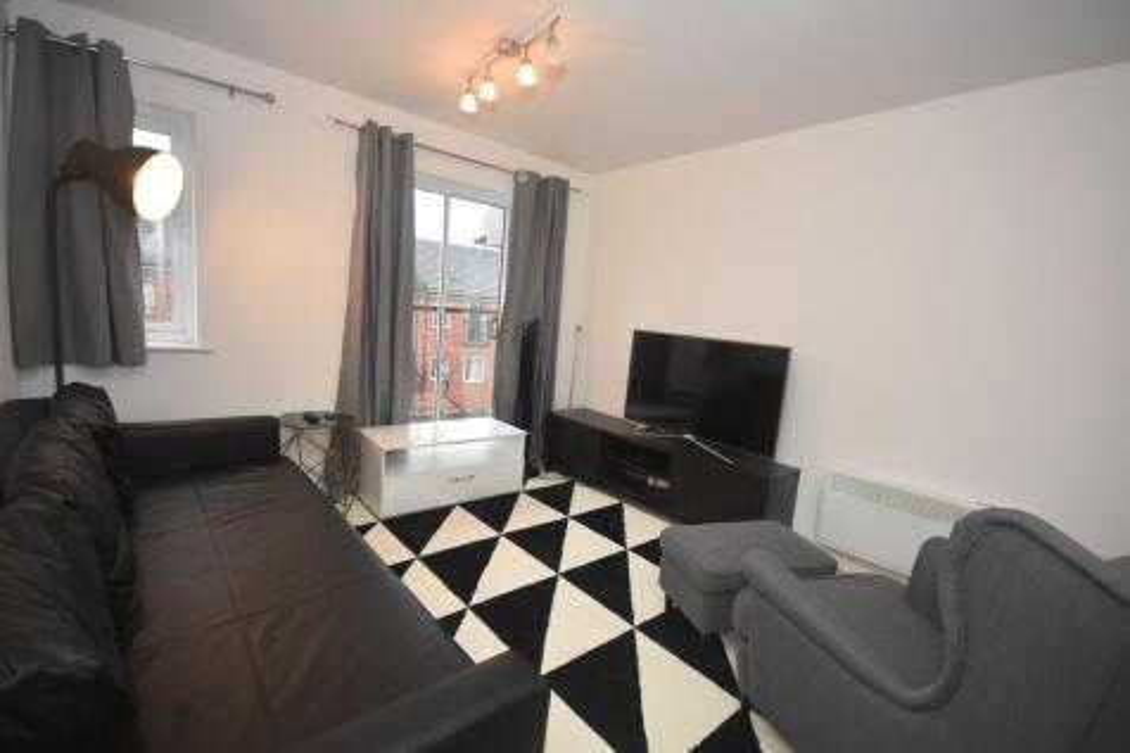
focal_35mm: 15
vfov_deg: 77.3
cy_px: 376
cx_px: 565
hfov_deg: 100.4
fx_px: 471
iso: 400
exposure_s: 1/60
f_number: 4
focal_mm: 10
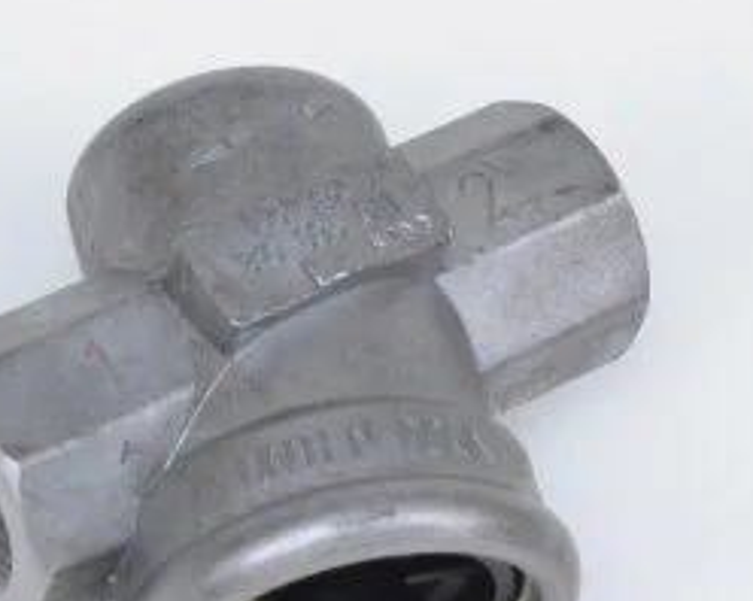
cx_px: 301
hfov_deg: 12.4
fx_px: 3474
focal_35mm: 156
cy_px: 455
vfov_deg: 9.9
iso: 100
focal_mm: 18.6
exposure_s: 1.5
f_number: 6.7
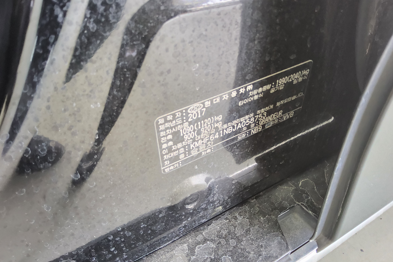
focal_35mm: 27
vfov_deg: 47.9
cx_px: 195
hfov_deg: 67.4
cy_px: 123
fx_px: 295
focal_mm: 3.08
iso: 1000
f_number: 2
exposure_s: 1/100
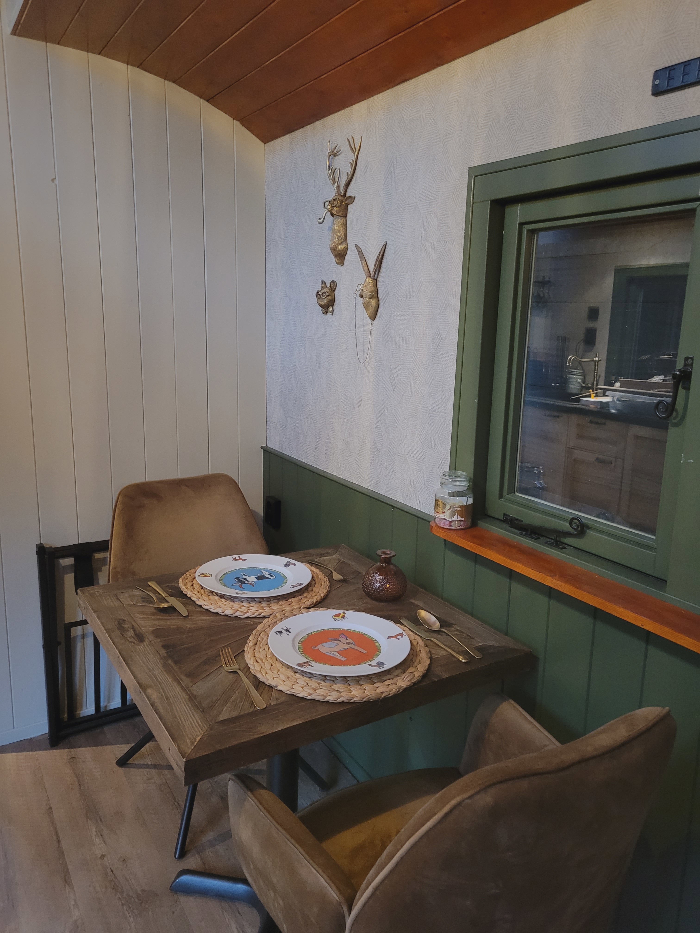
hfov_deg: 53.1
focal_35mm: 26
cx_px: 350
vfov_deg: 67.3
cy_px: 466
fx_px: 701
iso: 640
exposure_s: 1/25
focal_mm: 5.4
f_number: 1.8
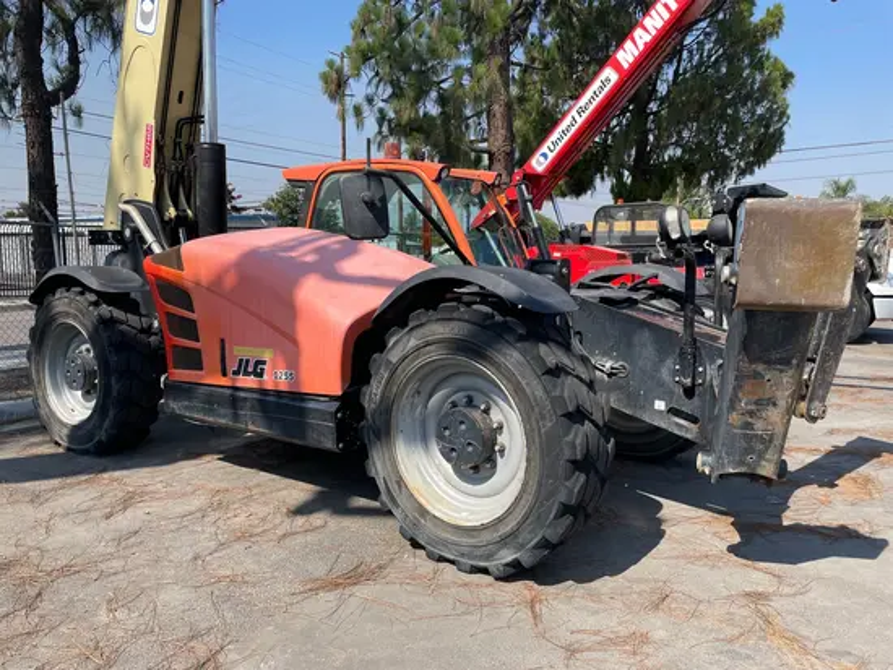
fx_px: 671
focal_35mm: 26
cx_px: 446
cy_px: 335
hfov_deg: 67.3
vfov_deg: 53.1
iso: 32
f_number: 1.6
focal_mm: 4.2
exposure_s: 1/2212
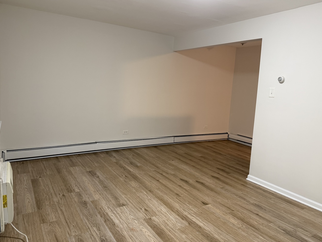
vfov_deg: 53.0
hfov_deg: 67.3
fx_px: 242
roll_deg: -3.0
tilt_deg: -6.0
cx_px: 159
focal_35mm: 26
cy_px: 113
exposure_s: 1/60
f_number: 1.78
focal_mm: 6.76
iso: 200
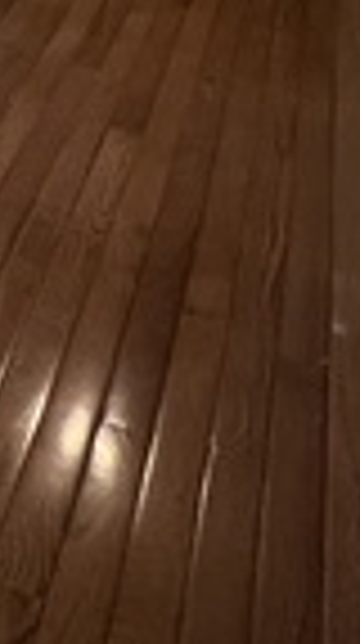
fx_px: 1125
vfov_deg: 29.1
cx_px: -616
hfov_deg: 12.2
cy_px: -52
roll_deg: -0.3
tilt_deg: -16.8
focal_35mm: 66
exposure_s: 1/60
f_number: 1.8
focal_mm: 1.57
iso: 160
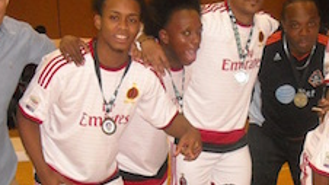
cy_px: 176
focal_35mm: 98
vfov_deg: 12.2
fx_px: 855
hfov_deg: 21.6
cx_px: 239
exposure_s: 1/60
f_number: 2.8
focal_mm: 5.7
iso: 436
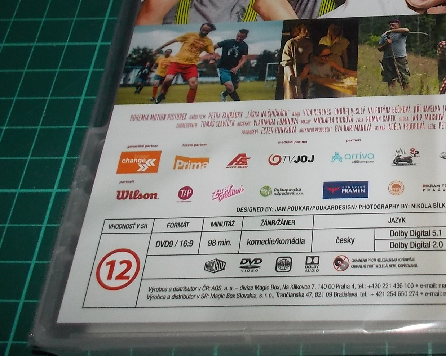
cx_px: 379
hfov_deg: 34.5
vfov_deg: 28.6
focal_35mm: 52
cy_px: 75
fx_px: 686
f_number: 3.3
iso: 200
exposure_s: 1/30
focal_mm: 4.1
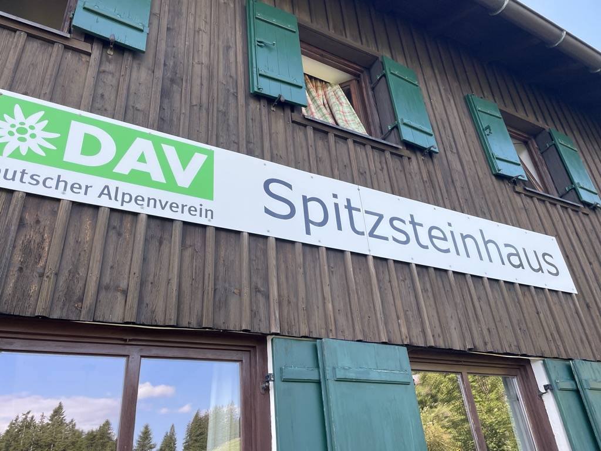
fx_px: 451
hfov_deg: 67.3
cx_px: 300
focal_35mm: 26
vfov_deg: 53.1
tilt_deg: +29.5
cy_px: 226
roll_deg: +5.5
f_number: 1.6
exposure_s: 1/430
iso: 32
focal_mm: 4.2
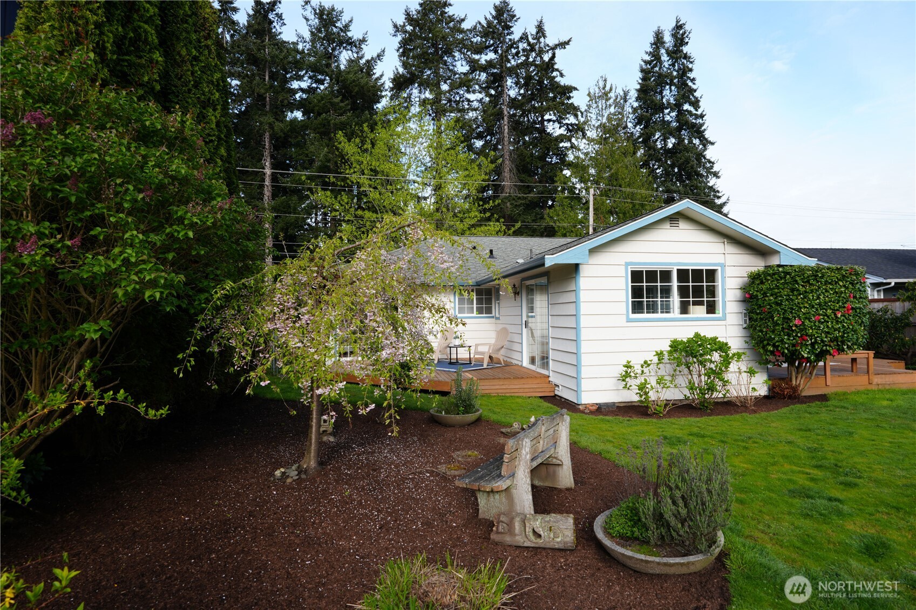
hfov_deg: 90.0
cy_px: 305
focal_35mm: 18
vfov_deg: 67.4
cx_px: 458
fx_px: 458
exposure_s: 1/100
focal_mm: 12
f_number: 7.1
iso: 100
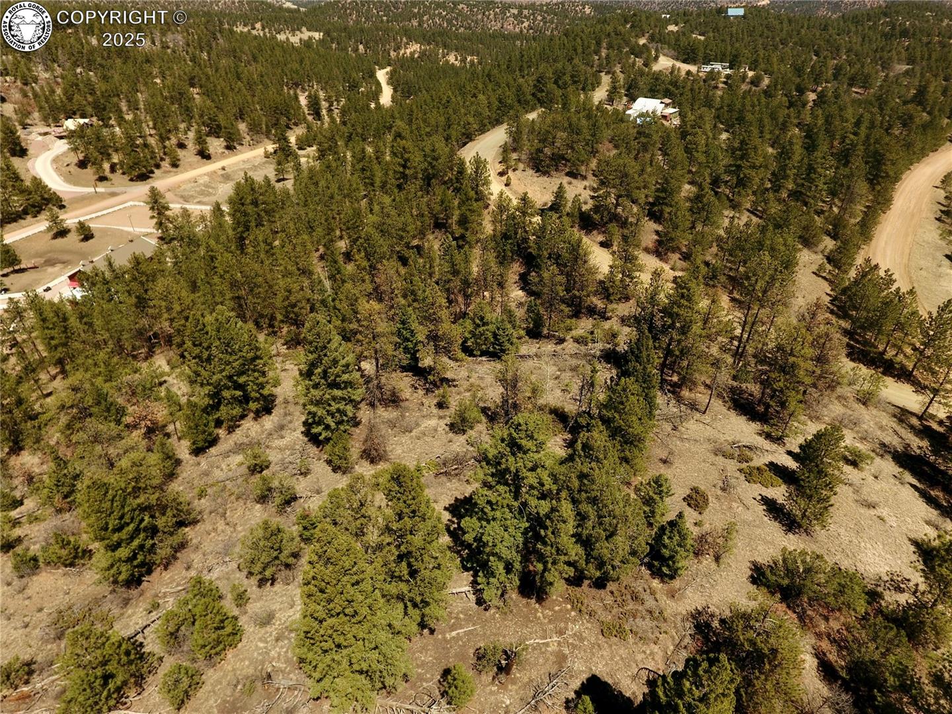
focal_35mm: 20
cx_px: 476
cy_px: 357
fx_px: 550
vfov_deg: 66.0
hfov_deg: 81.7
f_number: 2.8
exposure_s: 1/256
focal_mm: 3.61
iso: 100
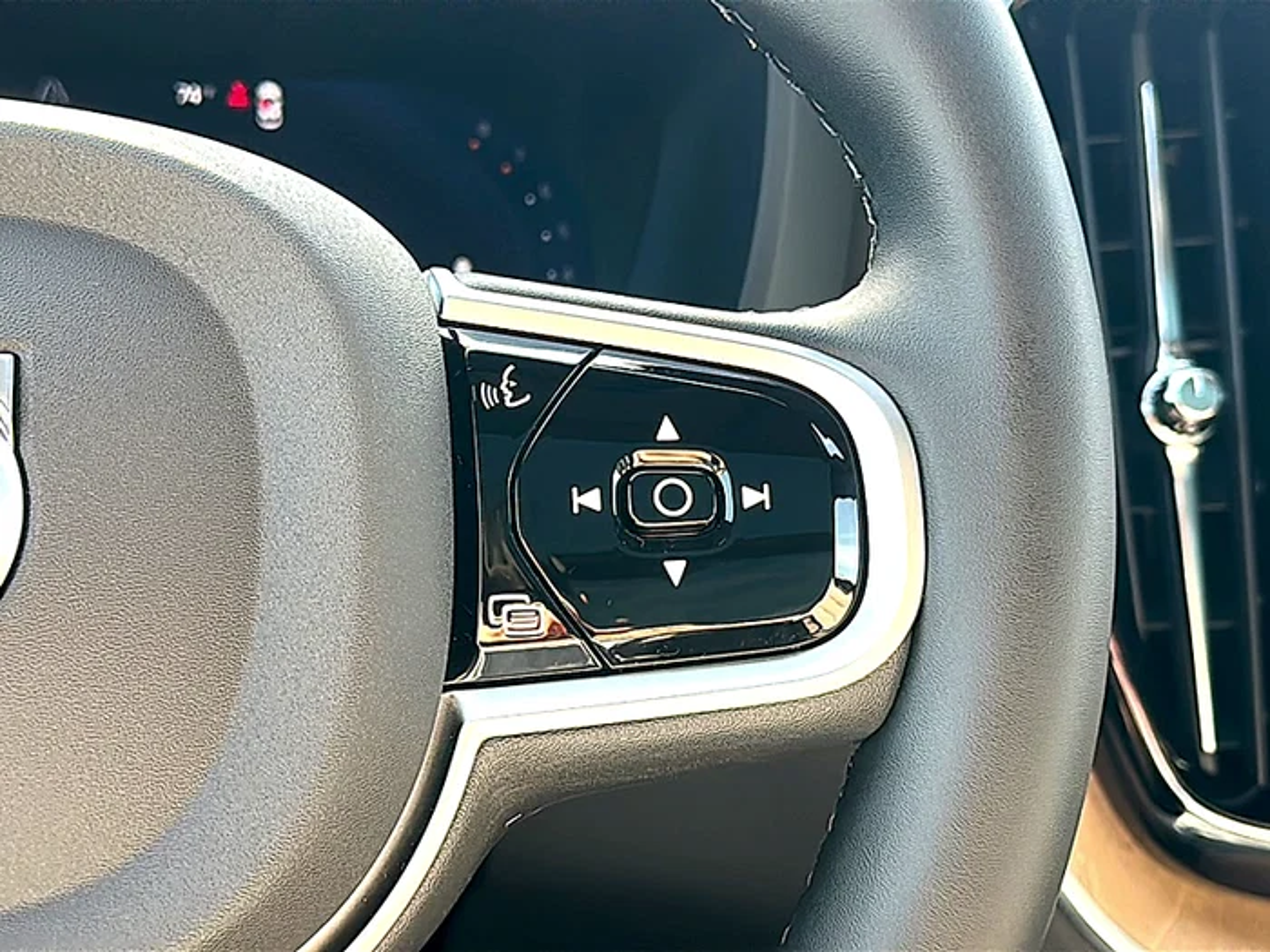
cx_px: 635
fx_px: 1761
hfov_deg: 39.7
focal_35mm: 48
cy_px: 476
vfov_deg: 30.3
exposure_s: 1/242
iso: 100
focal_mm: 6.86
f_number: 1.78
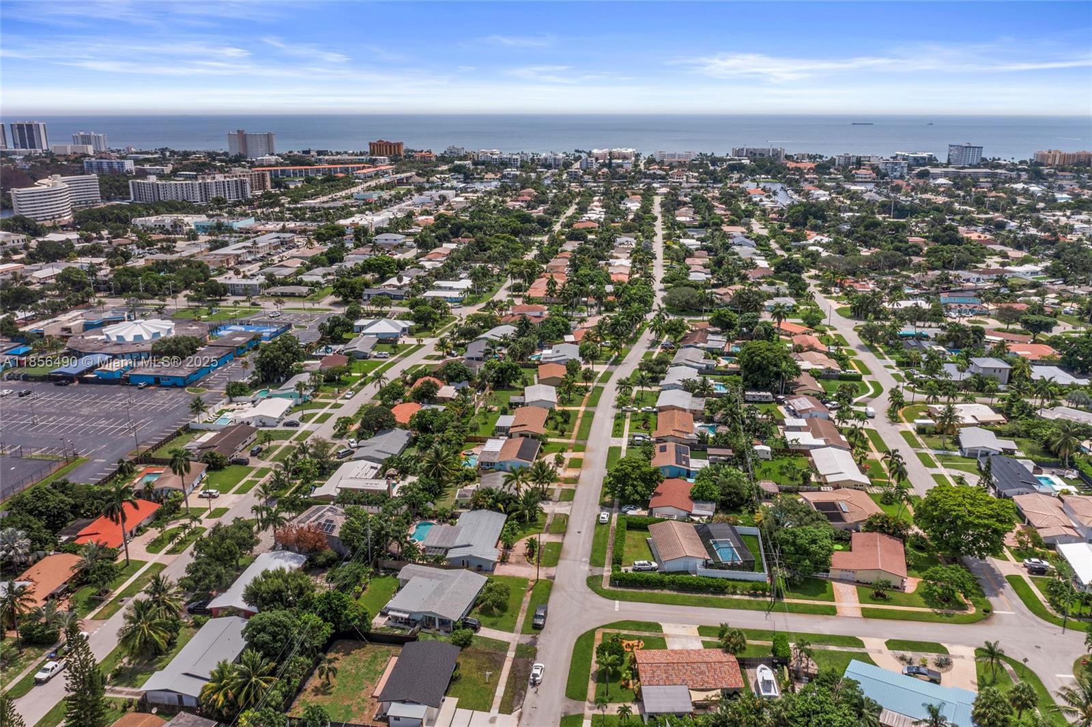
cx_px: 546
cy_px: 364
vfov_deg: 46.4
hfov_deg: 65.5
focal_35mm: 28
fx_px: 849
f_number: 9
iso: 100
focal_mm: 10.26
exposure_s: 1/160
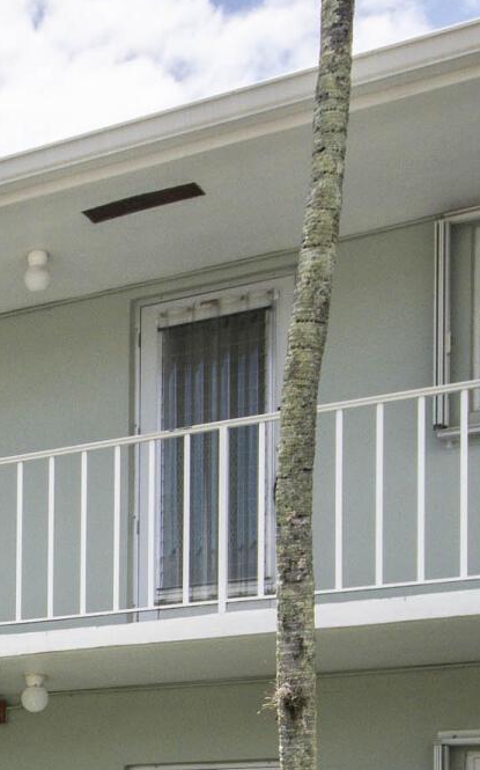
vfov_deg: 26.8
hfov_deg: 16.6
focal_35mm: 69
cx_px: -303
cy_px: 892
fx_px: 1446
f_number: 8
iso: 100
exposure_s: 1/500
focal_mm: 10
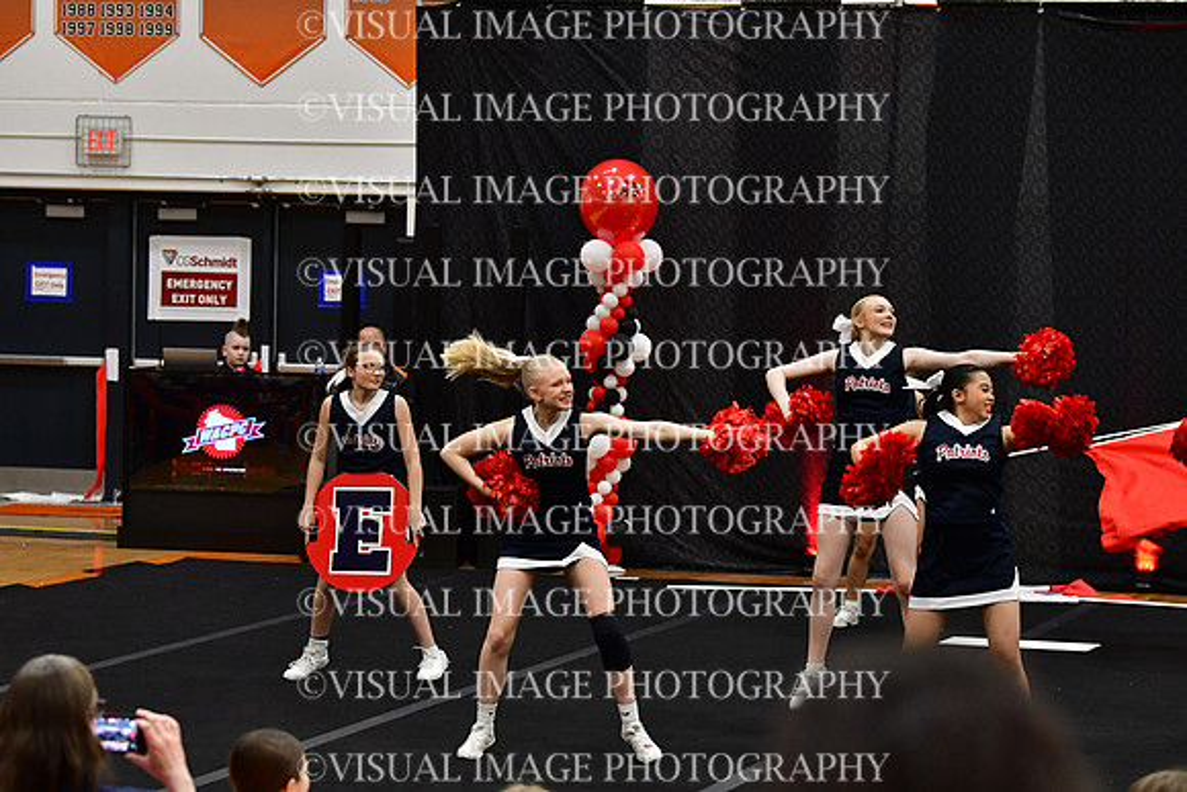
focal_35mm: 138
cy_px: 396
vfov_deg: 9.9
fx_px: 4551
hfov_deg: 14.9
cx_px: 594
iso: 4000
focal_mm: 92
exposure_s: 1/500
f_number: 4
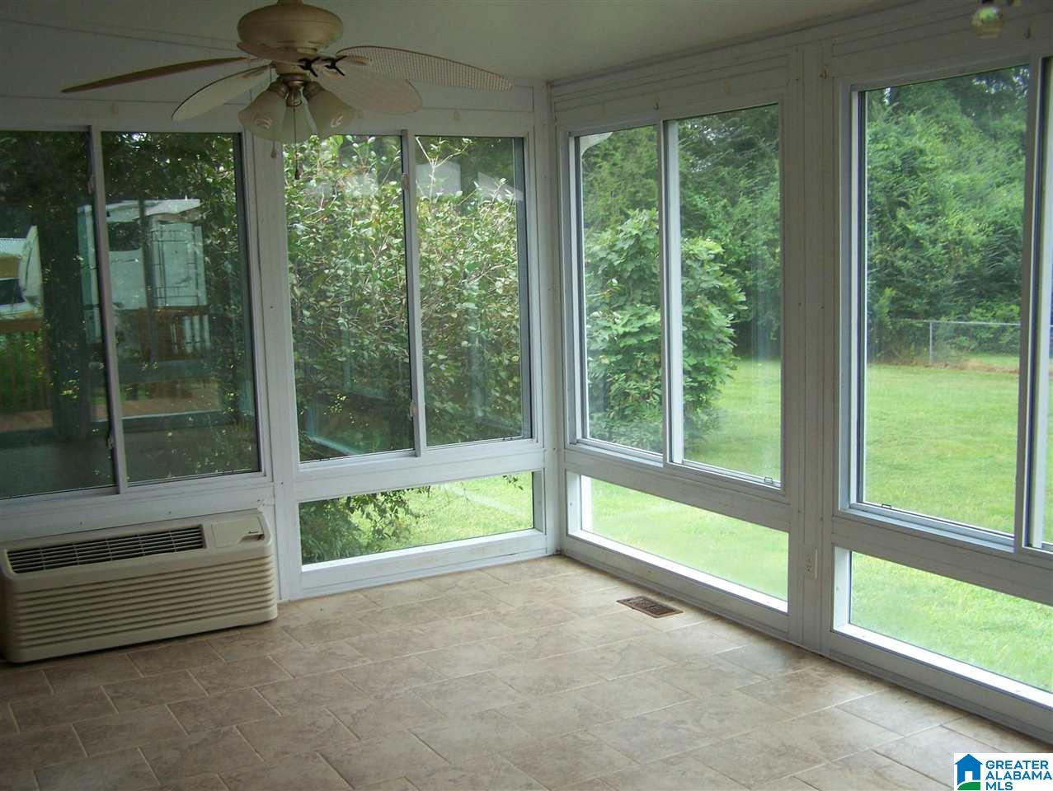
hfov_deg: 48.9
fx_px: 1157
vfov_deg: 37.8
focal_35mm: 38
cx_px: 526
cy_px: 396
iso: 80
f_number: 2.8
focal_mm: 6.3
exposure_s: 1/80
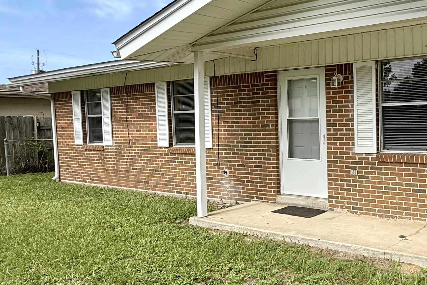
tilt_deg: -2.2
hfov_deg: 59.9
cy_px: 143
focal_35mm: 26
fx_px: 308
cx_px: 377
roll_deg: +0.7
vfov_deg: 49.6
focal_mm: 2.22
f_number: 2.2
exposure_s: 1/1285
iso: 50
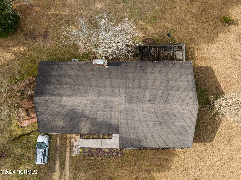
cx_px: 120
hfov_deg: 71.6
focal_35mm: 24
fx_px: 167
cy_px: 90
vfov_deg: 56.8
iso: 780
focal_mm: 12.29
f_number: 5.6
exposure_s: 1/1250
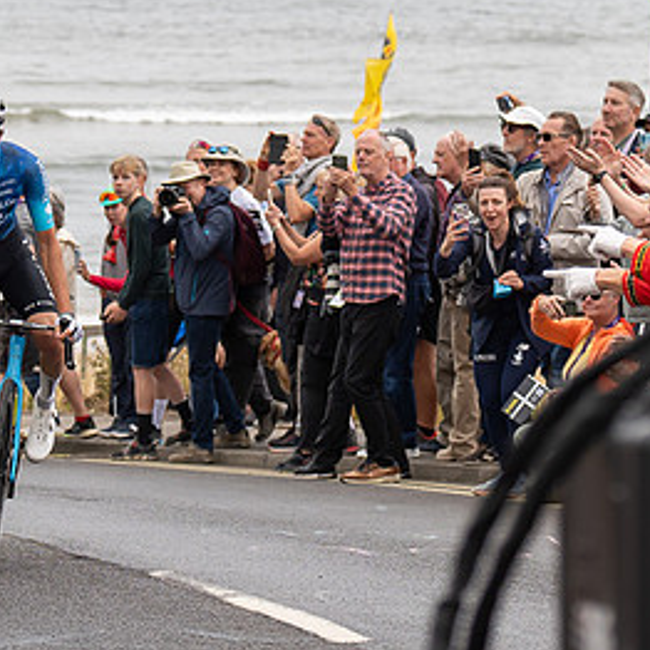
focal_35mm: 245
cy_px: 173
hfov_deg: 7.1
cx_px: 11
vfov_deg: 7.1
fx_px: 5205
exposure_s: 1/1000
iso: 320
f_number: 3.5
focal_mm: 70
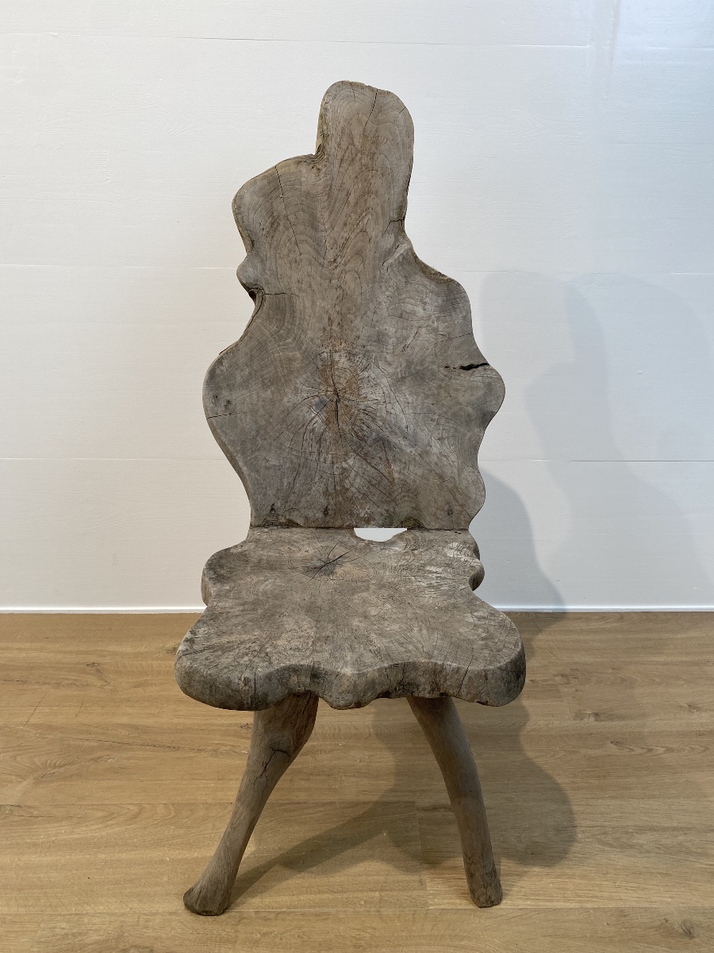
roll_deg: -1.8
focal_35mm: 26
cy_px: 476
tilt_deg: -19.3
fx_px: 715
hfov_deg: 53.1
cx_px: 357
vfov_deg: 67.3
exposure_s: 1/138
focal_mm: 4.25
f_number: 1.8
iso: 32
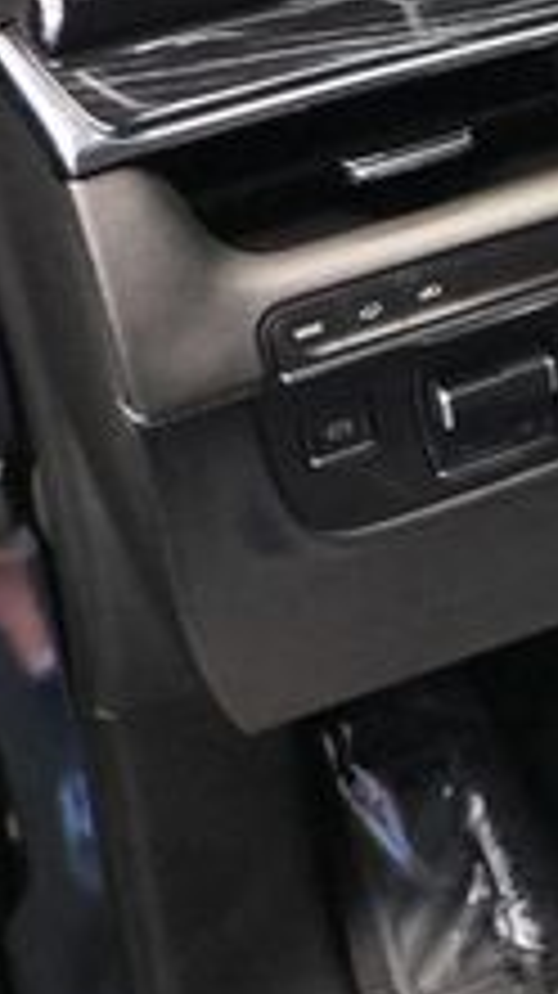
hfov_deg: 11.8
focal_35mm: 82
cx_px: 1359
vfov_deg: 25.7
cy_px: 283
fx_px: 2161
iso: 12800
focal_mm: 18
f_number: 3.5
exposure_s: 1/60
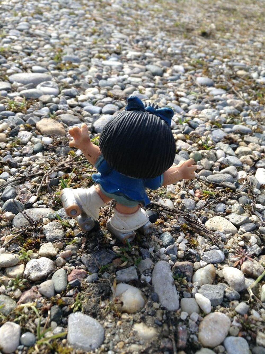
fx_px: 338
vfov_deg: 55.4
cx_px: 132
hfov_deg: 42.8
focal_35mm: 33
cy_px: 177
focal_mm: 3.3
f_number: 2.4
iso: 25
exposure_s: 1/296
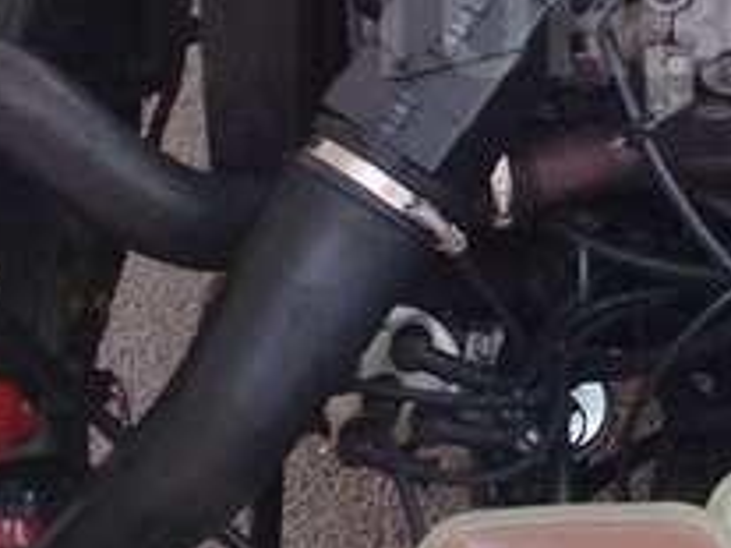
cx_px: 713
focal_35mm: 99
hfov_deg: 19.3
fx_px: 2089
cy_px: 23
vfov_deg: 14.7
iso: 50
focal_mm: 3.3
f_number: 2.2
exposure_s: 1/33
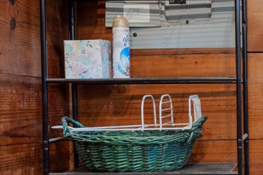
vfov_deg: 17.3
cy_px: 110
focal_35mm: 79
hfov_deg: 24.1
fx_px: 577
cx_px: 287
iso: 200
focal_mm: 16
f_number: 8
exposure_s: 2.5
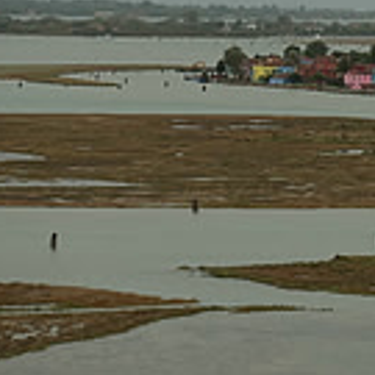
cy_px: 79
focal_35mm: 256
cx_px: 678
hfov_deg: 6.7
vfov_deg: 6.8
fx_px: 3138
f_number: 5.6
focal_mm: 25.7
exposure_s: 1/80
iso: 125
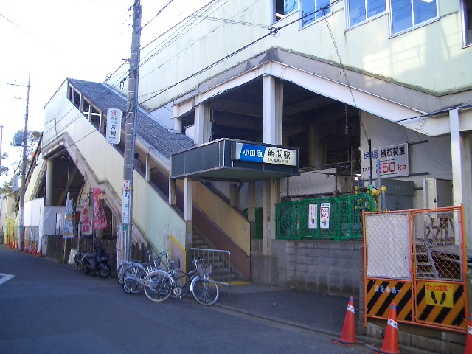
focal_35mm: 35
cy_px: 177
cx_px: 236
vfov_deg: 40.7
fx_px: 477
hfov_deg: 52.6
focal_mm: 5.8
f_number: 2.6
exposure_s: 1/160
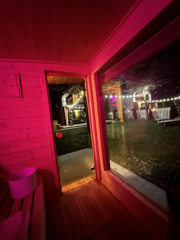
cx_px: 90
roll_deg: +4.9
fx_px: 97
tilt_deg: -2.5
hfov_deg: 85.7
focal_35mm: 14
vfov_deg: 102.1
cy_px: 120
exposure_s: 1/8
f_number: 2.2
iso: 2000
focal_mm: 2.22
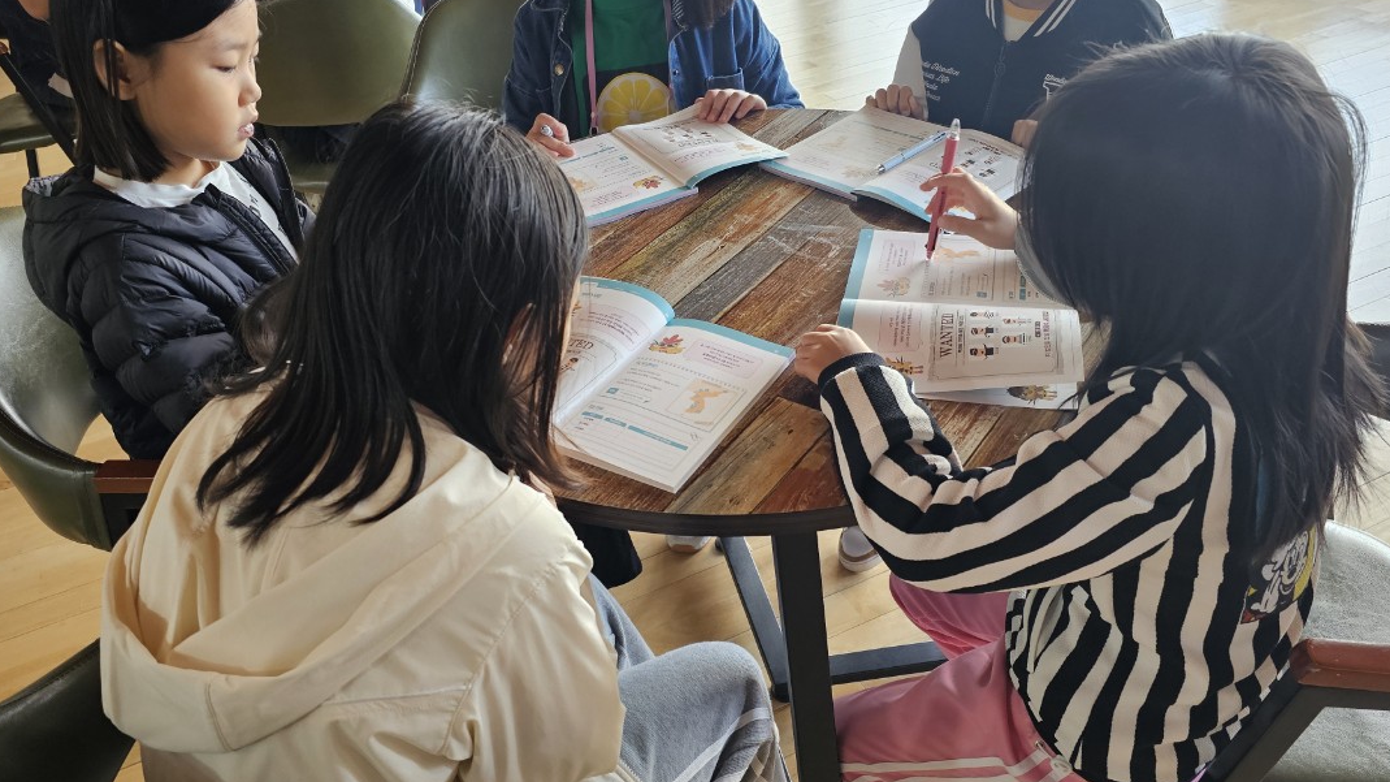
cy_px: 371
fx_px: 1106
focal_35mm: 30
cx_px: 692
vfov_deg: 38.9
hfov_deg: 64.3
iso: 250
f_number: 1.7
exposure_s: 1/120
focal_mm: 6.3
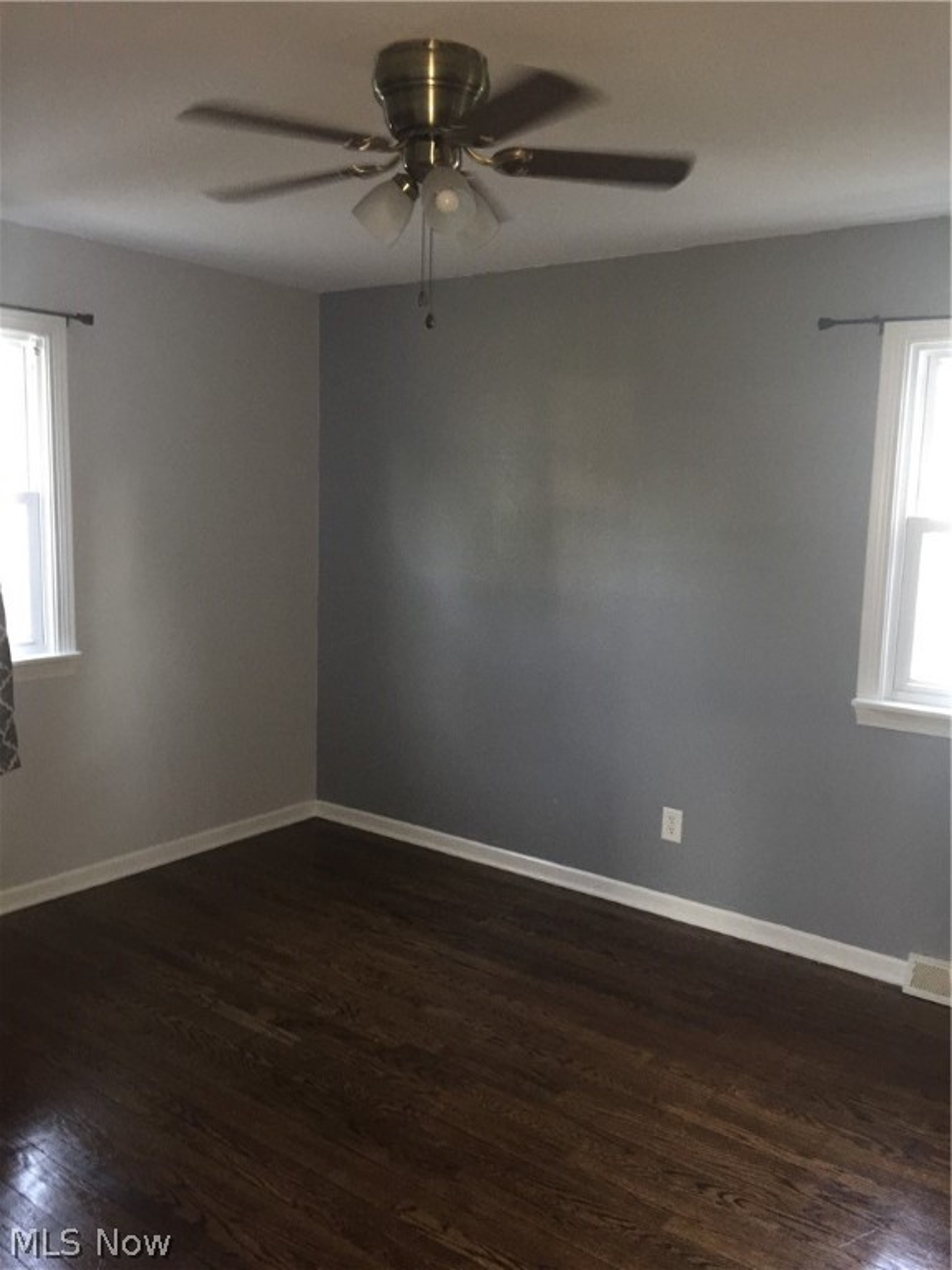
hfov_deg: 48.2
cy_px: 635
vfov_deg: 61.7
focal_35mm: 29
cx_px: 476
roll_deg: -2.0
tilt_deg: -7.7
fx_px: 1063
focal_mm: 4.15
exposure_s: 1/16
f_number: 2.2
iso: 200
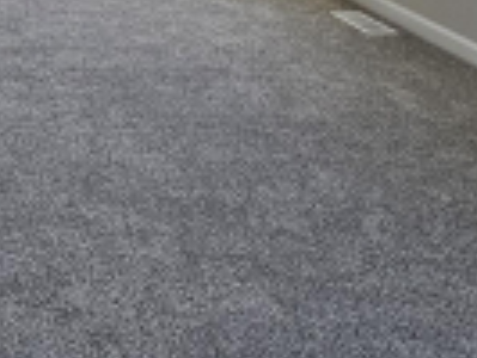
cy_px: -204
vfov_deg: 19.3
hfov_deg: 26.1
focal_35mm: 65
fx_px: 896
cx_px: -117
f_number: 2.2
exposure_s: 1/60.2
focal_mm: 1.74
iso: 64
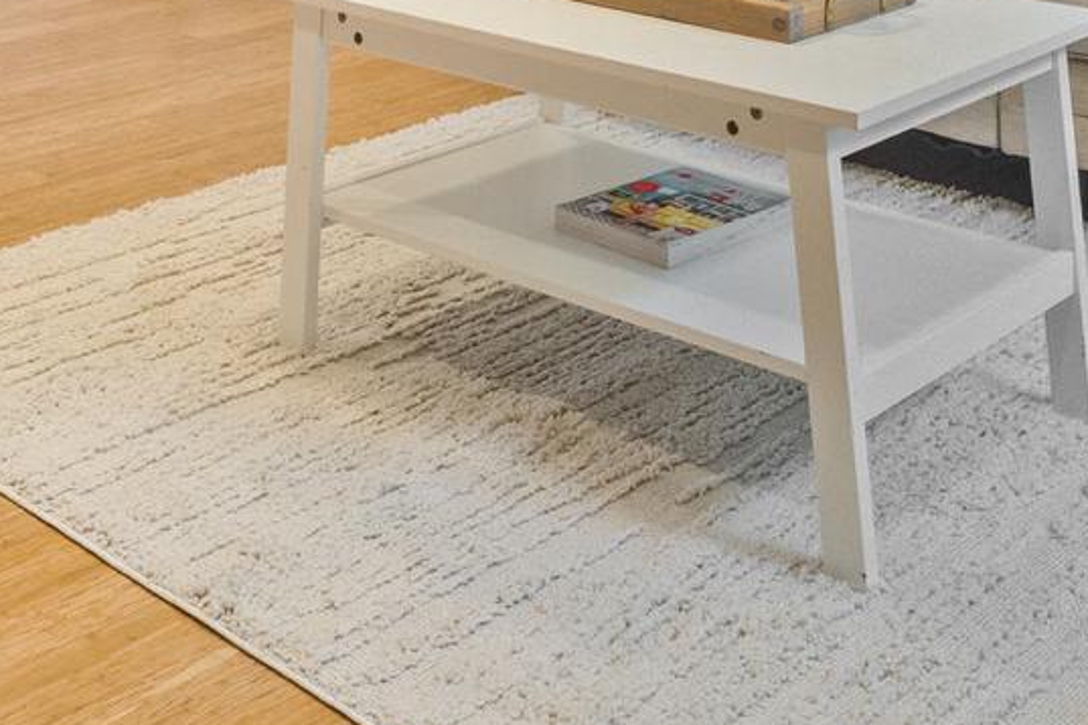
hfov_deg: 32.9
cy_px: -268
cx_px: 513
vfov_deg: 20.0
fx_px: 1843
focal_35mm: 61
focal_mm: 16
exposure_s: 1/20
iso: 1250
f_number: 8
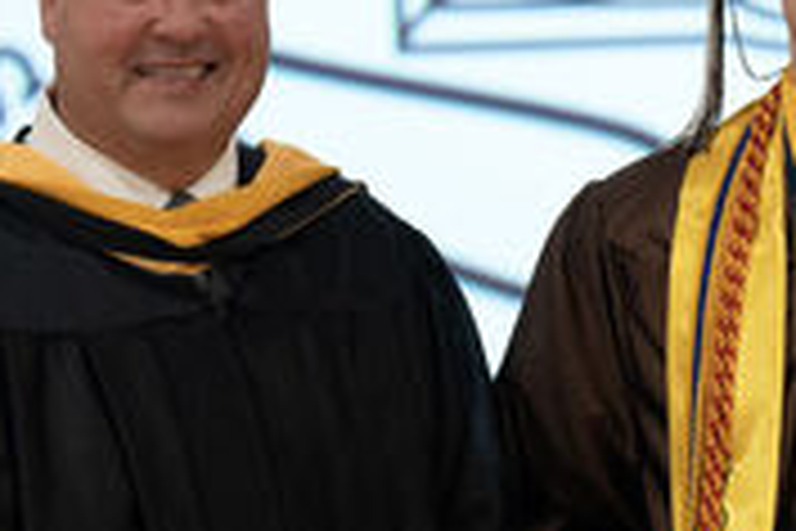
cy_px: 297
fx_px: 11917
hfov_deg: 3.8
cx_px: 911
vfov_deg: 2.6
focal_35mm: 539
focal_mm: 155
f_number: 4
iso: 1600
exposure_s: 1/100
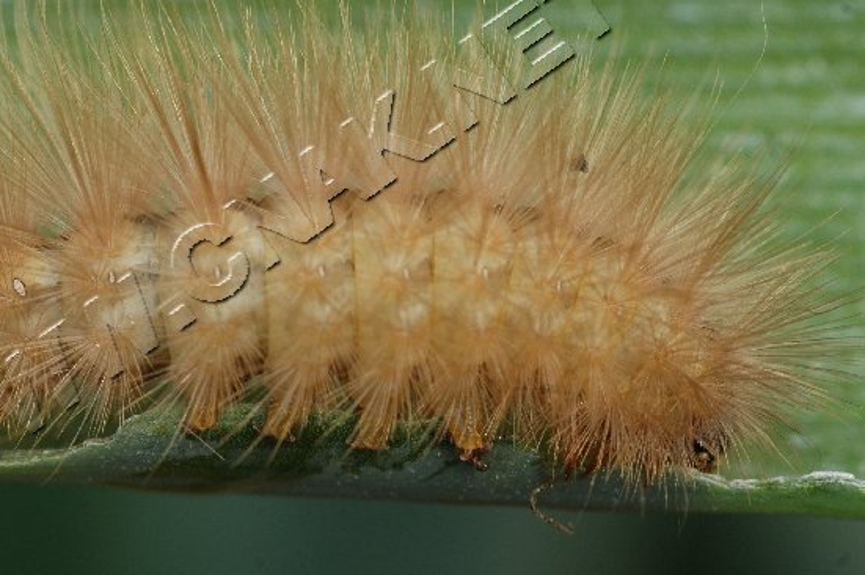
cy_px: 263
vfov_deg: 6.0
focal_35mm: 229
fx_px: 5489
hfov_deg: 9.0
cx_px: 287
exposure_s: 1/160
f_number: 11
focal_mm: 105
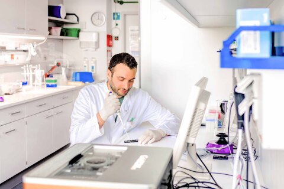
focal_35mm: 35
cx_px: 142
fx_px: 276
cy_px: 94
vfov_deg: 37.9
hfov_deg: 54.4
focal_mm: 35
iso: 640
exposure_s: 1/320
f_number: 2.8
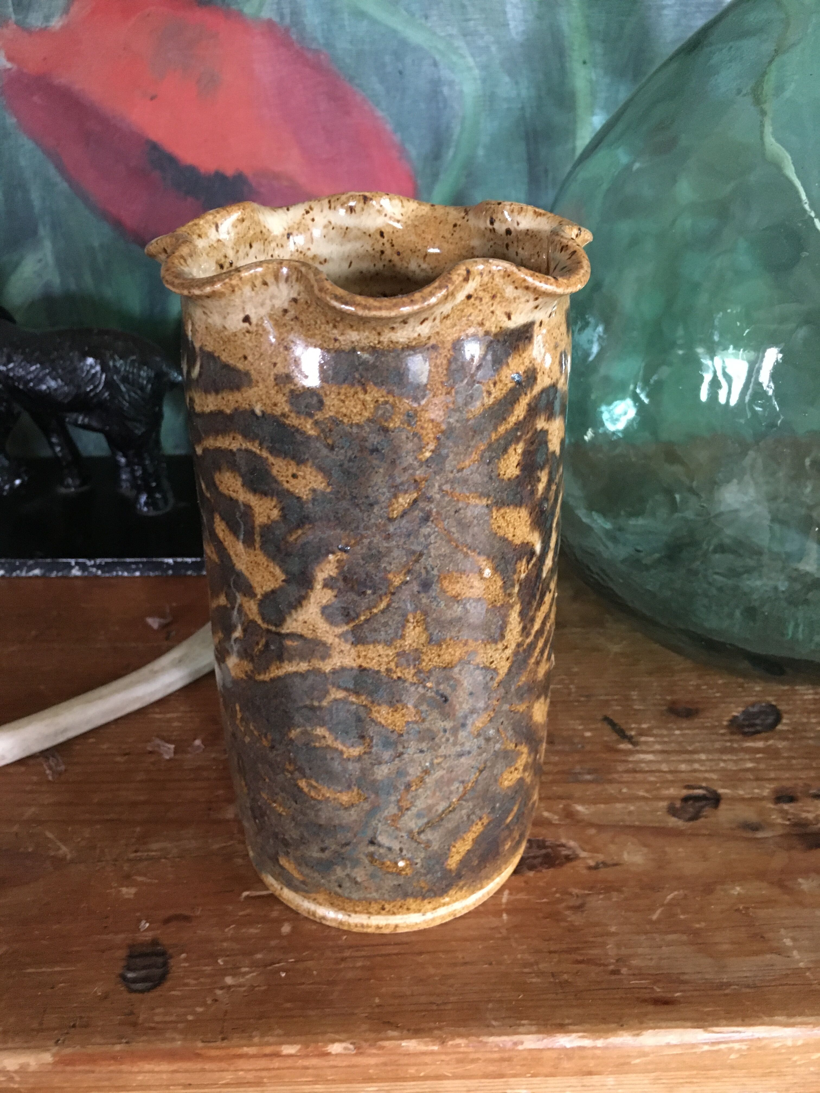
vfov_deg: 61.7
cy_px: 546
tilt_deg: -29.6
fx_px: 916
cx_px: 410
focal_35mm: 29
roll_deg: +0.2
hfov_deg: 48.2
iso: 400
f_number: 2.2
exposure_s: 1/17
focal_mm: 4.15
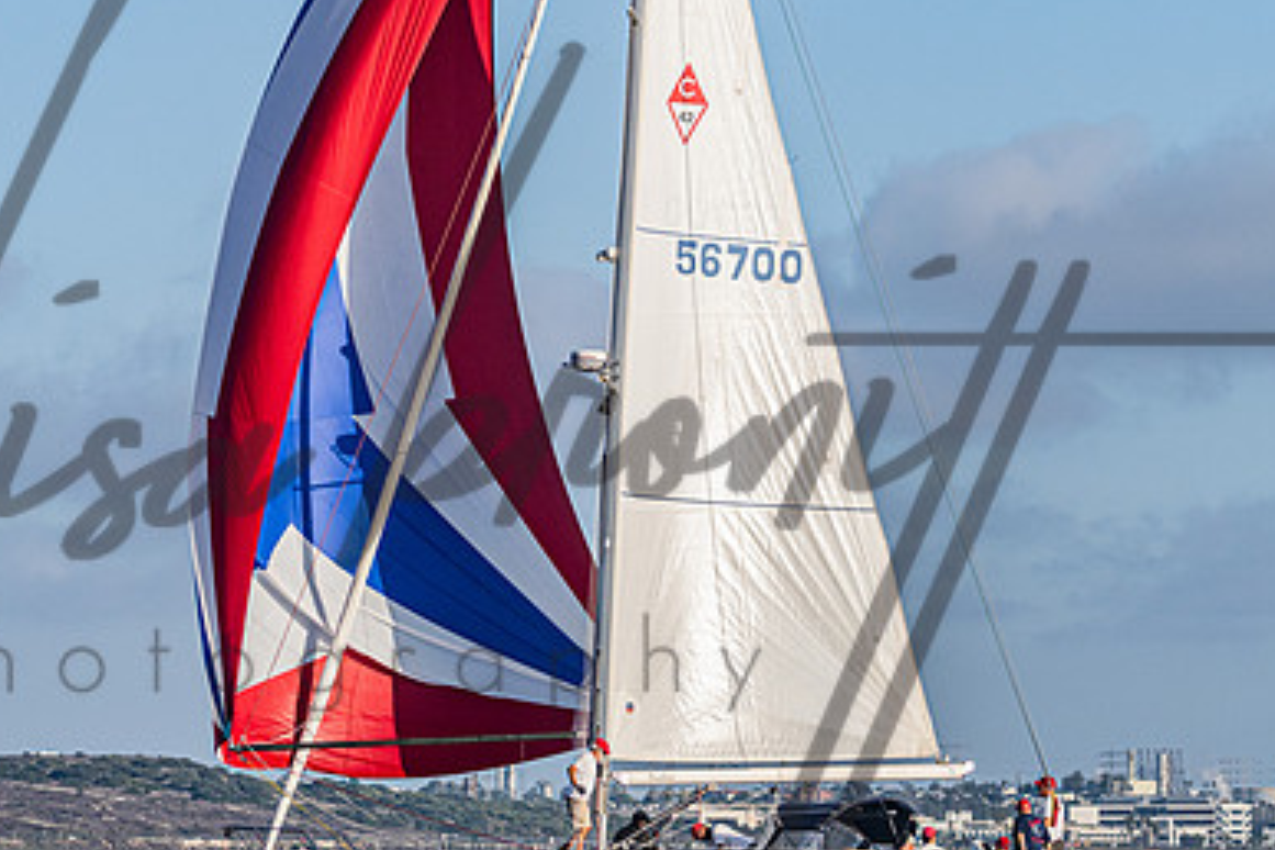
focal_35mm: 253
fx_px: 8960
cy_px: 393
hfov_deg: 8.1
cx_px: 635
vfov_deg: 5.4
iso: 400
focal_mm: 125
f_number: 6.3
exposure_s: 1/2500
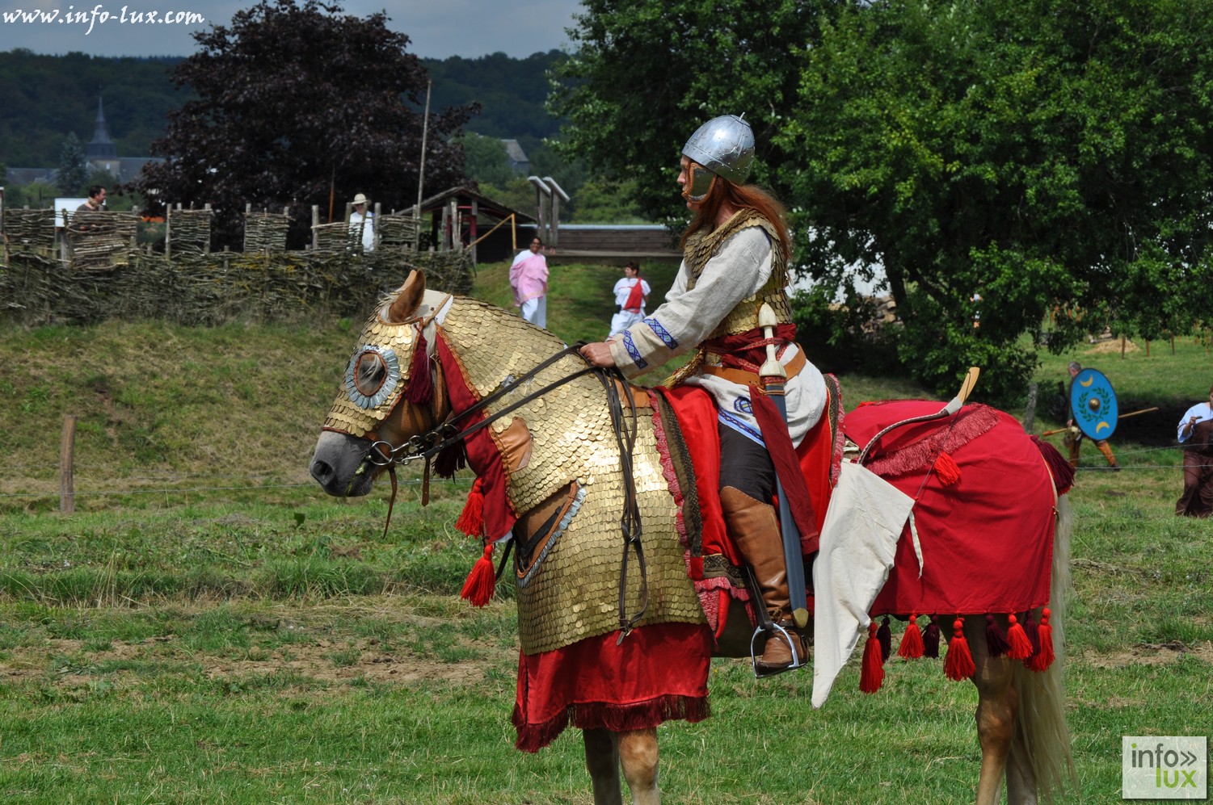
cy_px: 402
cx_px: 606
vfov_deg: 9.9
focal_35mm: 138
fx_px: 4644
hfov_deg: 14.9
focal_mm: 92
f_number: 11
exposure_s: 1/500
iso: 200
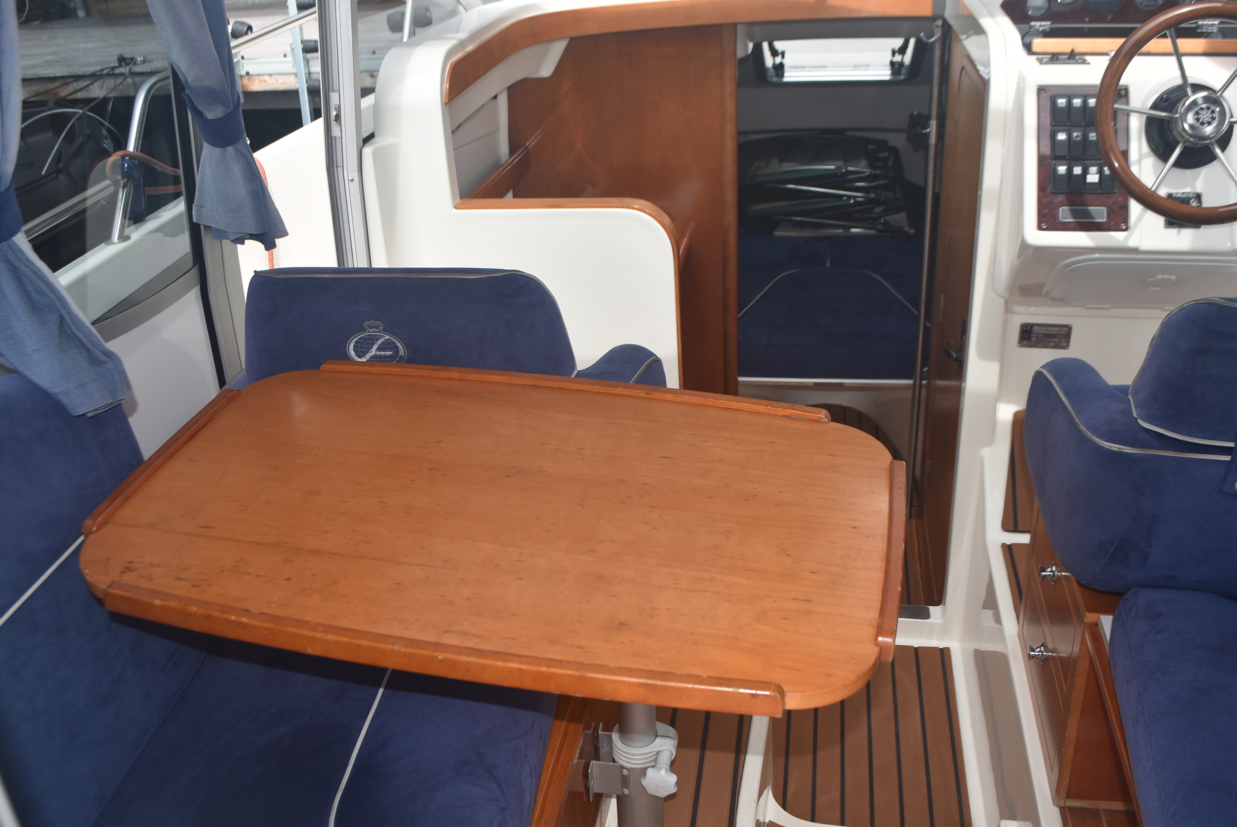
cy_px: 414
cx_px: 618
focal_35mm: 33
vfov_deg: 40.0
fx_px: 1135
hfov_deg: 57.2
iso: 100
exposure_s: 1/160
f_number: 6.3
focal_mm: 22
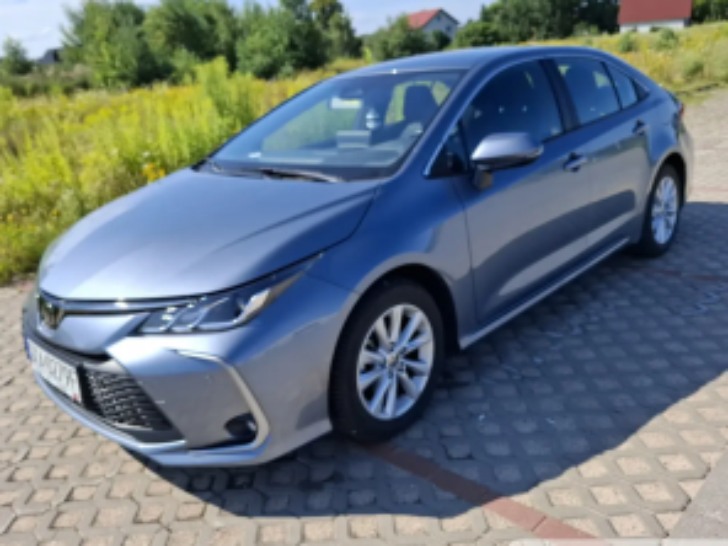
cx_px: 334
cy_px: 256
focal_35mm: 28
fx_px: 589
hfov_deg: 63.4
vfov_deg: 49.7
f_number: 1.8
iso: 50
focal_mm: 5.54
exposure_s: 1/1773
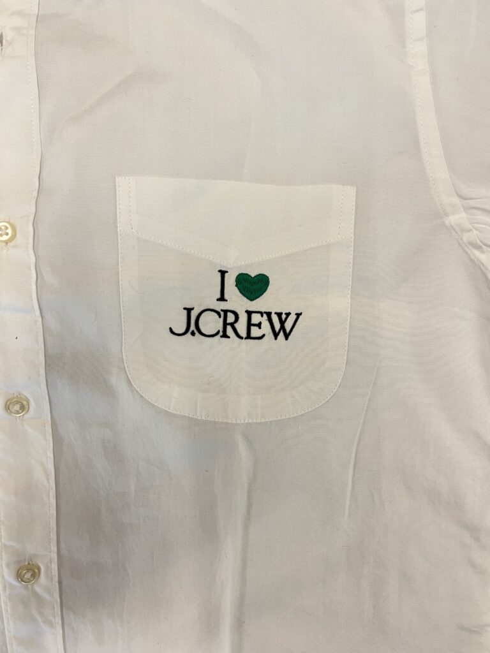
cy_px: 326
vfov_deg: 67.3
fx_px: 491
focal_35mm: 26
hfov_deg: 53.1
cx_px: 245
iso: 125
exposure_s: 1/60
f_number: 1.5
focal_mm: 5.7
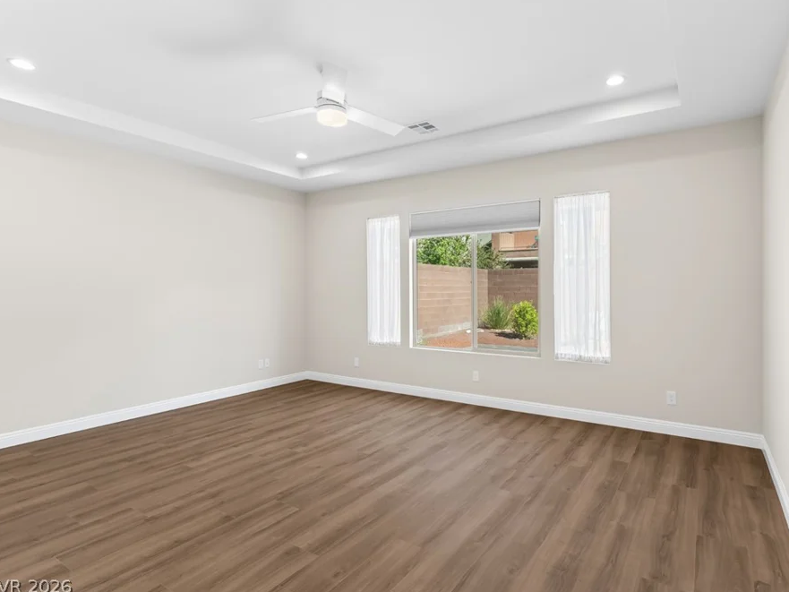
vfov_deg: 68.7
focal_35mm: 19
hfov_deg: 84.3
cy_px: 294
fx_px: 433
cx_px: 442
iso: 400
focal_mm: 17
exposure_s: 1/2.5
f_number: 8
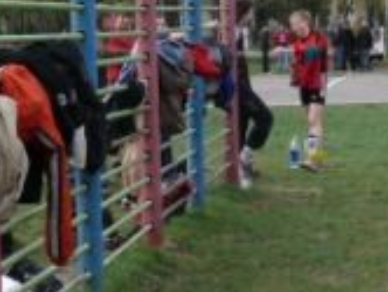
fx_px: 1325
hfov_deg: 16.6
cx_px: 252
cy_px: 37
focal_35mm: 118
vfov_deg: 12.5
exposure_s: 1/250
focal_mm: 7.4
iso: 100
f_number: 5
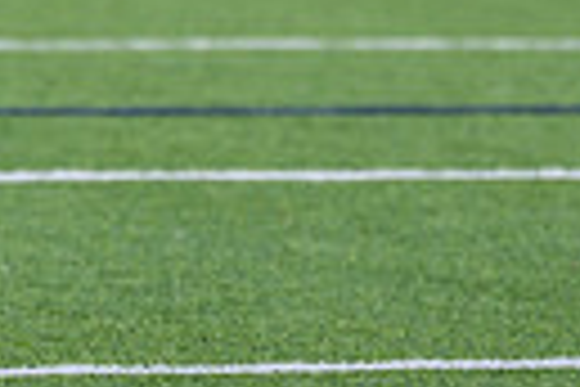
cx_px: -144
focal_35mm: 763
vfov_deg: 1.8
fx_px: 12292
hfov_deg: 2.7
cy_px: -373
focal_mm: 144
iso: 500
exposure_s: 1/1600
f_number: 2.8
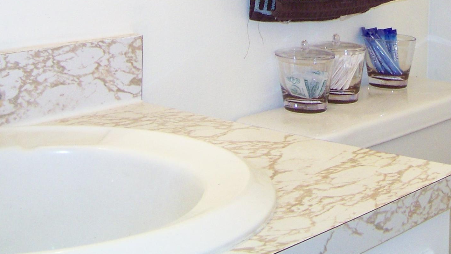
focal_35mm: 83
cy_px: -79
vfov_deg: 14.0
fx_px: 992
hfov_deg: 25.3
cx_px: 341
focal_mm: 5.85
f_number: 2.8
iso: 160
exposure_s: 1/30
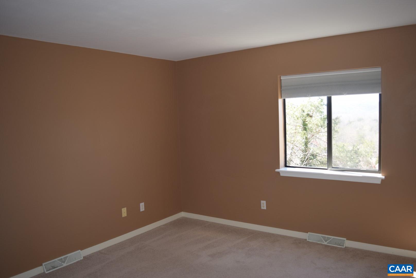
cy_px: 139
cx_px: 208
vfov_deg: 48.0
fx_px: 312
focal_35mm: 27
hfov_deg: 67.3
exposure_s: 1/200
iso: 360
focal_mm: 18
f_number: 3.5
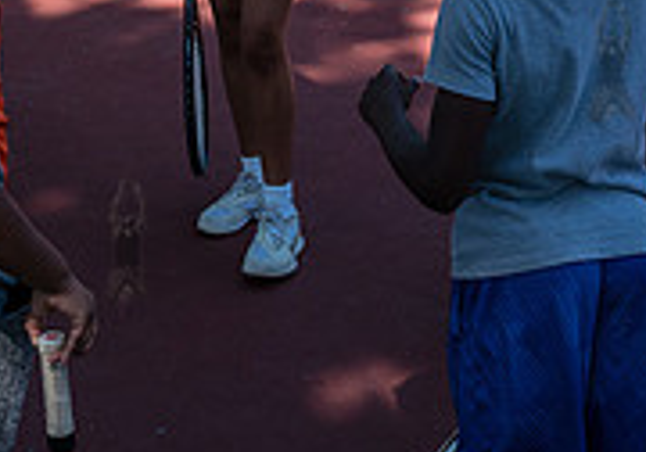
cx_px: 299
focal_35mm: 95
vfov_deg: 13.8
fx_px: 1731
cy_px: -265
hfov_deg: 21.1
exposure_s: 1/640
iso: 200
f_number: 3.5
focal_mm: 24
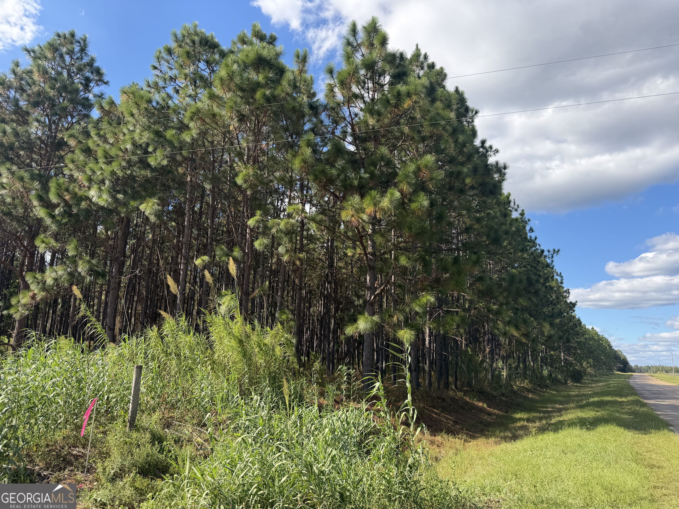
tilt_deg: +13.6
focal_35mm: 24
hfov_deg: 71.6
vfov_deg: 56.8
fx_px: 471
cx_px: 340
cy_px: 254
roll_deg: -2.2
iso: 80
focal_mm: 6.76
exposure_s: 1/2445
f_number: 1.78
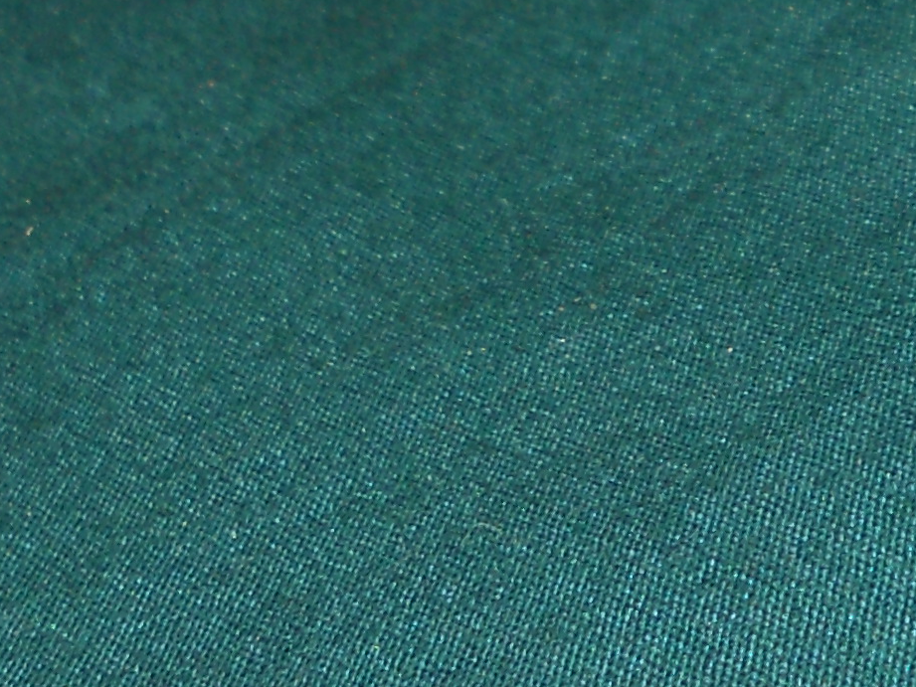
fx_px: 3679
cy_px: -738
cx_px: 957
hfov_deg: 13.9
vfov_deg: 9.8
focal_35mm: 139
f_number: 8.8
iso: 80
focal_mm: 5.8
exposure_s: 1/25
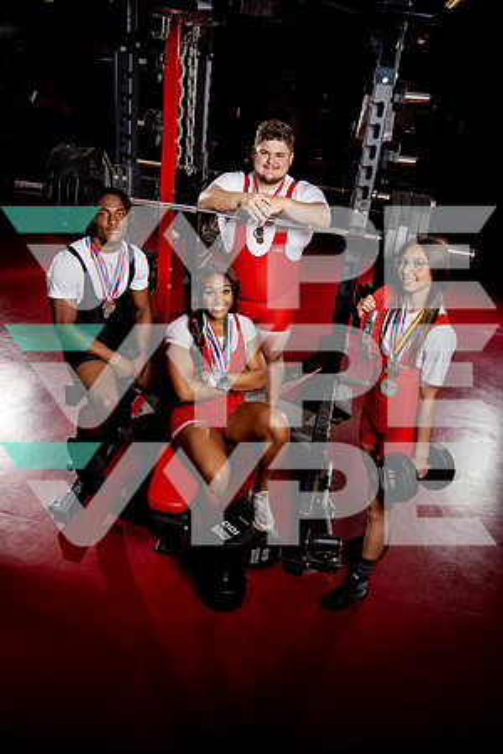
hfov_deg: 45.0
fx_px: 608
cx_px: 252
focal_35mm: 29
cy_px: 377
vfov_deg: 63.7
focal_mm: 29
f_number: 3.5
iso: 100
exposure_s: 1/250
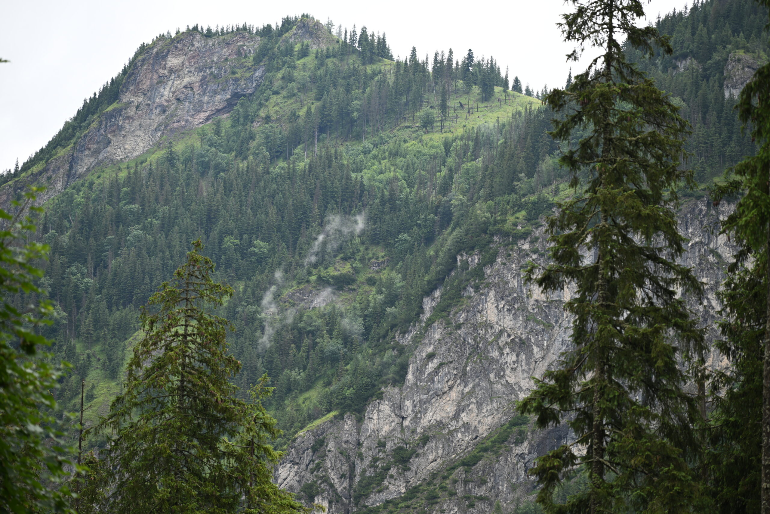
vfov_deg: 11.4
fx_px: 2567
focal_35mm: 120
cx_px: 385
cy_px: 257
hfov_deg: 17.1
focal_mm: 120
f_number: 4
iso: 100
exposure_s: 1/160
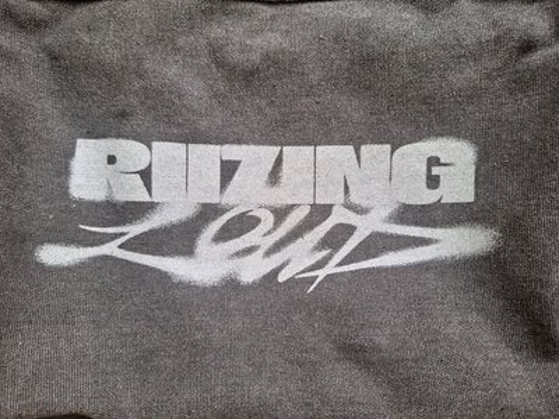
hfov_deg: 73.9
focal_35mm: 23
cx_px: 280
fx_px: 371
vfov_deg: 58.9
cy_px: 210
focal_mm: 5.54
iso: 250
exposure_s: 1/30
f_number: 1.8
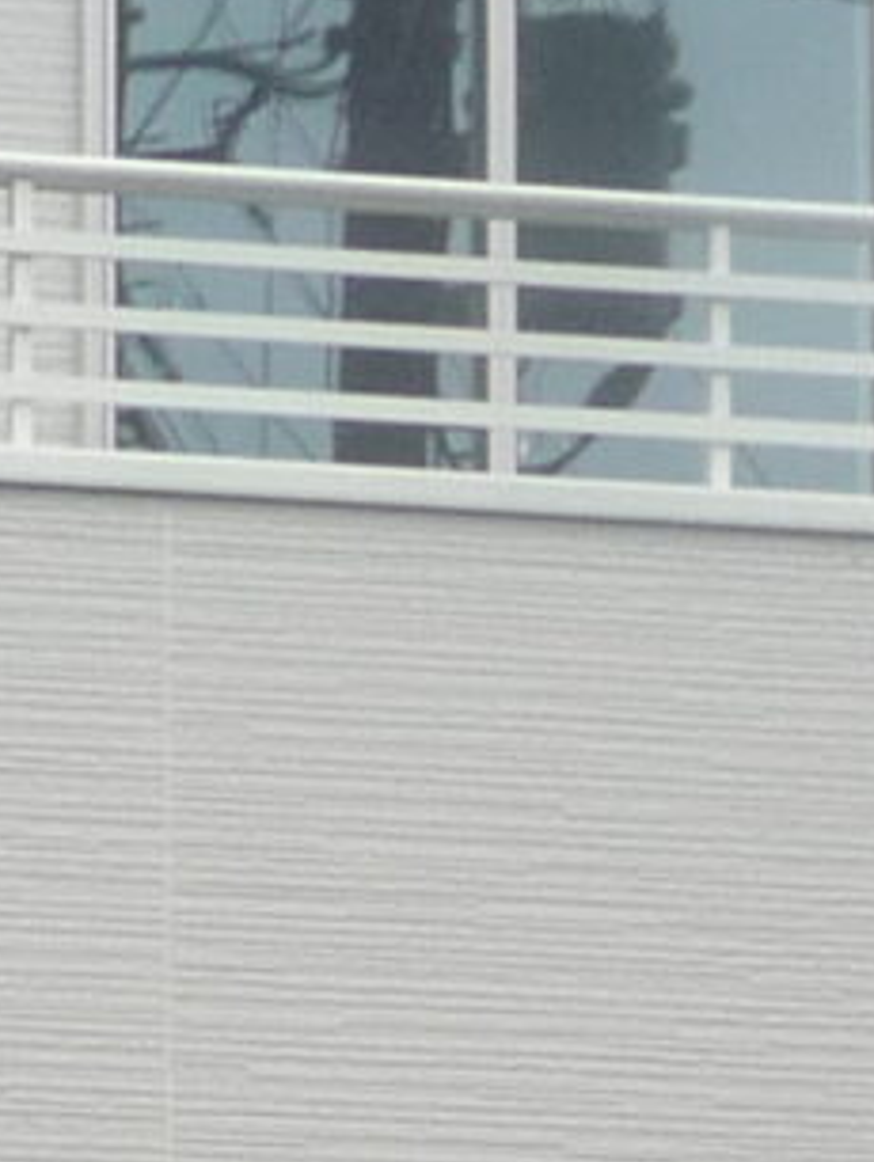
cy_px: 1891
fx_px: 7026
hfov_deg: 7.1
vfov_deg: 9.1
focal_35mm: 209
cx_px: -122
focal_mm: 4.4
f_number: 4
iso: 100
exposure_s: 1/640
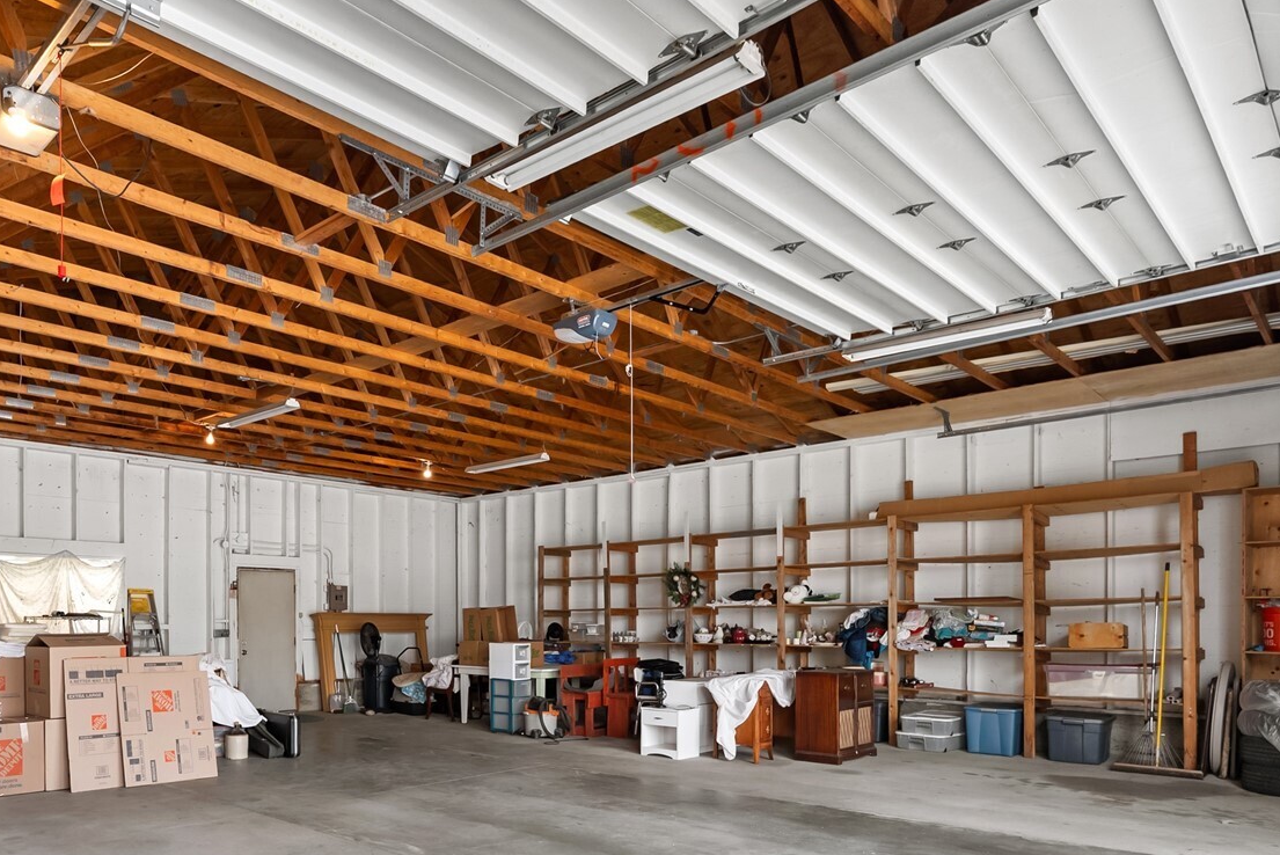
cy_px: 612
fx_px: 845
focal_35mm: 24
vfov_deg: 51.9
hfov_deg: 72.2
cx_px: 434
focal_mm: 15.5
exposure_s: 1/15
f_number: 6.3
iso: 400
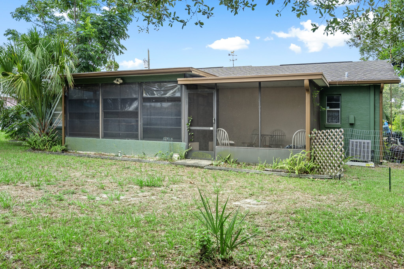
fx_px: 337
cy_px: 134
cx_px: 202
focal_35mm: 30
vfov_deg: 43.6
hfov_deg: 61.9
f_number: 8
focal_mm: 30
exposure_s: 1/25
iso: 320
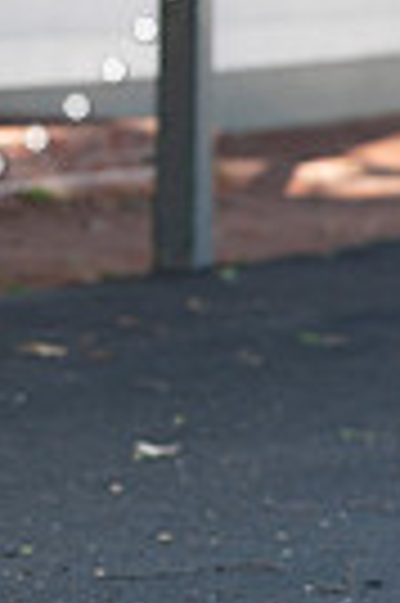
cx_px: -193
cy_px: -40
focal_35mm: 285
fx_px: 4762
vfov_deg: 7.2
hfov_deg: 4.8
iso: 800
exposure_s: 1/250
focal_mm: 85
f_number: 4.5
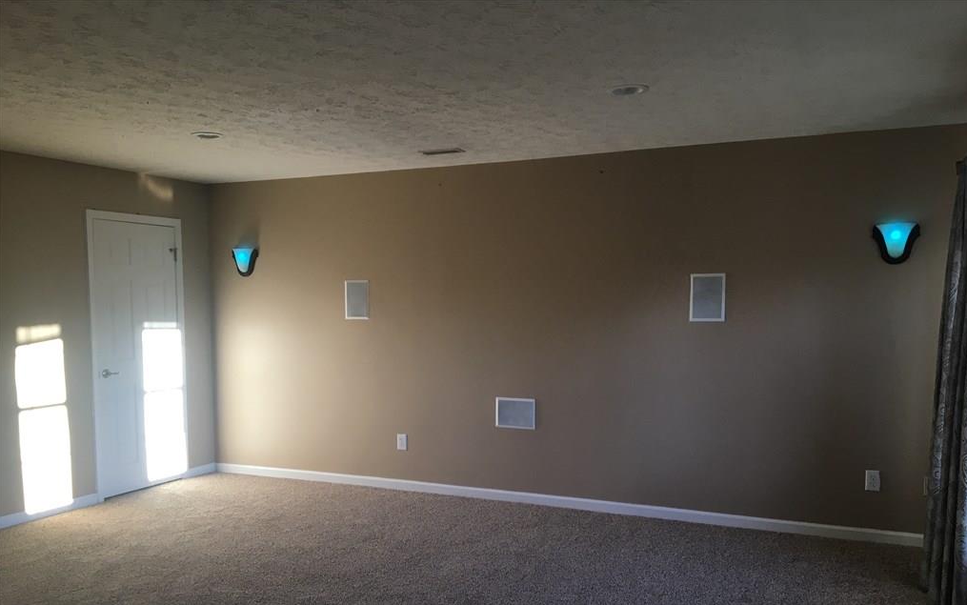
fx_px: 817
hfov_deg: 61.2
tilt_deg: -4.4
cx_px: 484
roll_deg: -0.4
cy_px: 364
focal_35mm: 31
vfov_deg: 40.4
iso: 25
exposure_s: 1/30
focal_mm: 4.15
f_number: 2.2
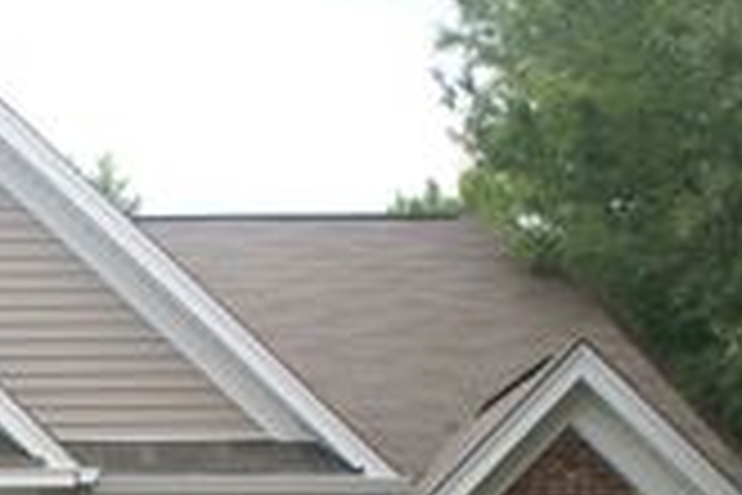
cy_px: 722
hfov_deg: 20.5
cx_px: -216
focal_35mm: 91
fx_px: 1875
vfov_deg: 14.1
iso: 100
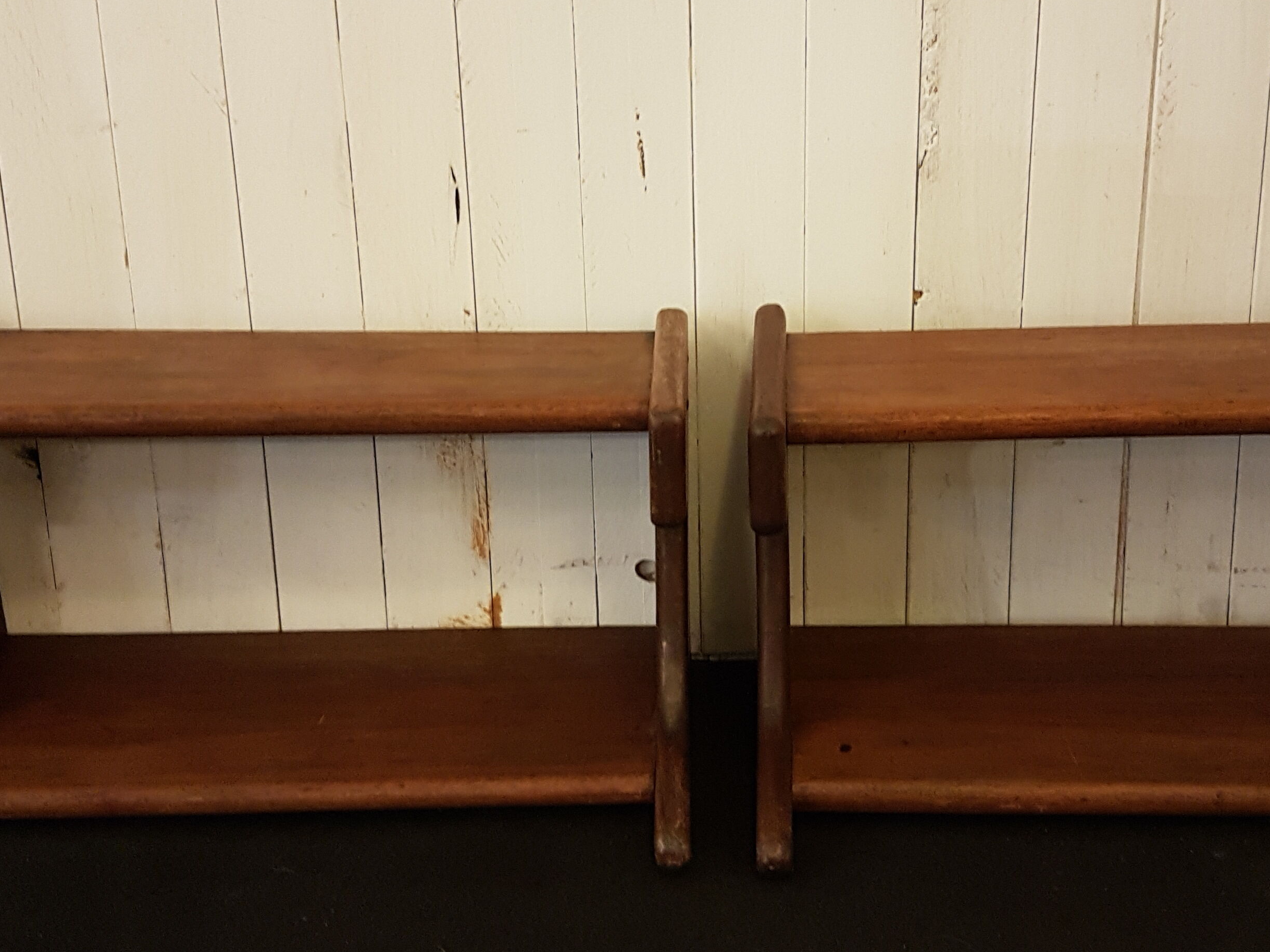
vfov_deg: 33.6
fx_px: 1577
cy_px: 464
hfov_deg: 43.8
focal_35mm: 43
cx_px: 699
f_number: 1.7
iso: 250
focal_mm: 4.2
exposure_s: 1/13
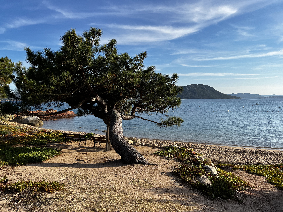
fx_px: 213
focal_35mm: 26
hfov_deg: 67.3
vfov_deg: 53.1
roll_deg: +0.9
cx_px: 142
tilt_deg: -1.6
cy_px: 106
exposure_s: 1/3077
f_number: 1.5
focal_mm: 5.7
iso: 50
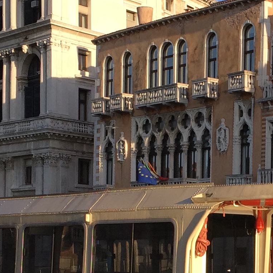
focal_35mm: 110
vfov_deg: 15.5
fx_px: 981
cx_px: 272
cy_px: 273
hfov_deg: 15.5
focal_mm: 4.15
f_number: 2.2
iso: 32
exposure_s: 1/1099
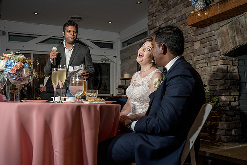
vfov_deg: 33.7
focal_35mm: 40
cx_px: 117
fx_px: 272
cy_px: 80
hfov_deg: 48.8
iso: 800
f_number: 5.6
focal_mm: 35
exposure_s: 1/200
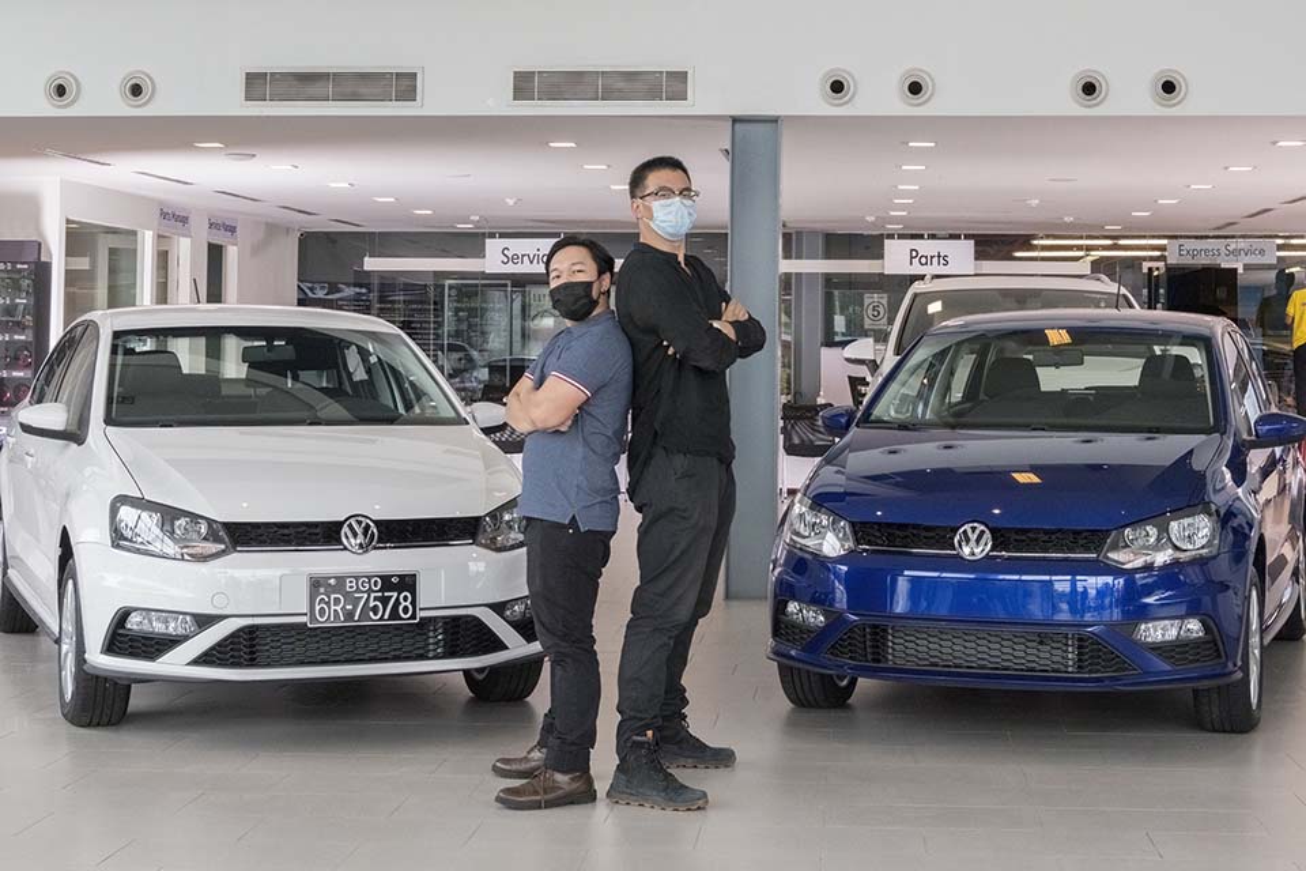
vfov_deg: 35.1
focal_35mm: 38
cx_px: 653
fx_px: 1378
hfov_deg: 50.7
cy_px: 436
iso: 1250
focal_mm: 38
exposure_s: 1/250
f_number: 11
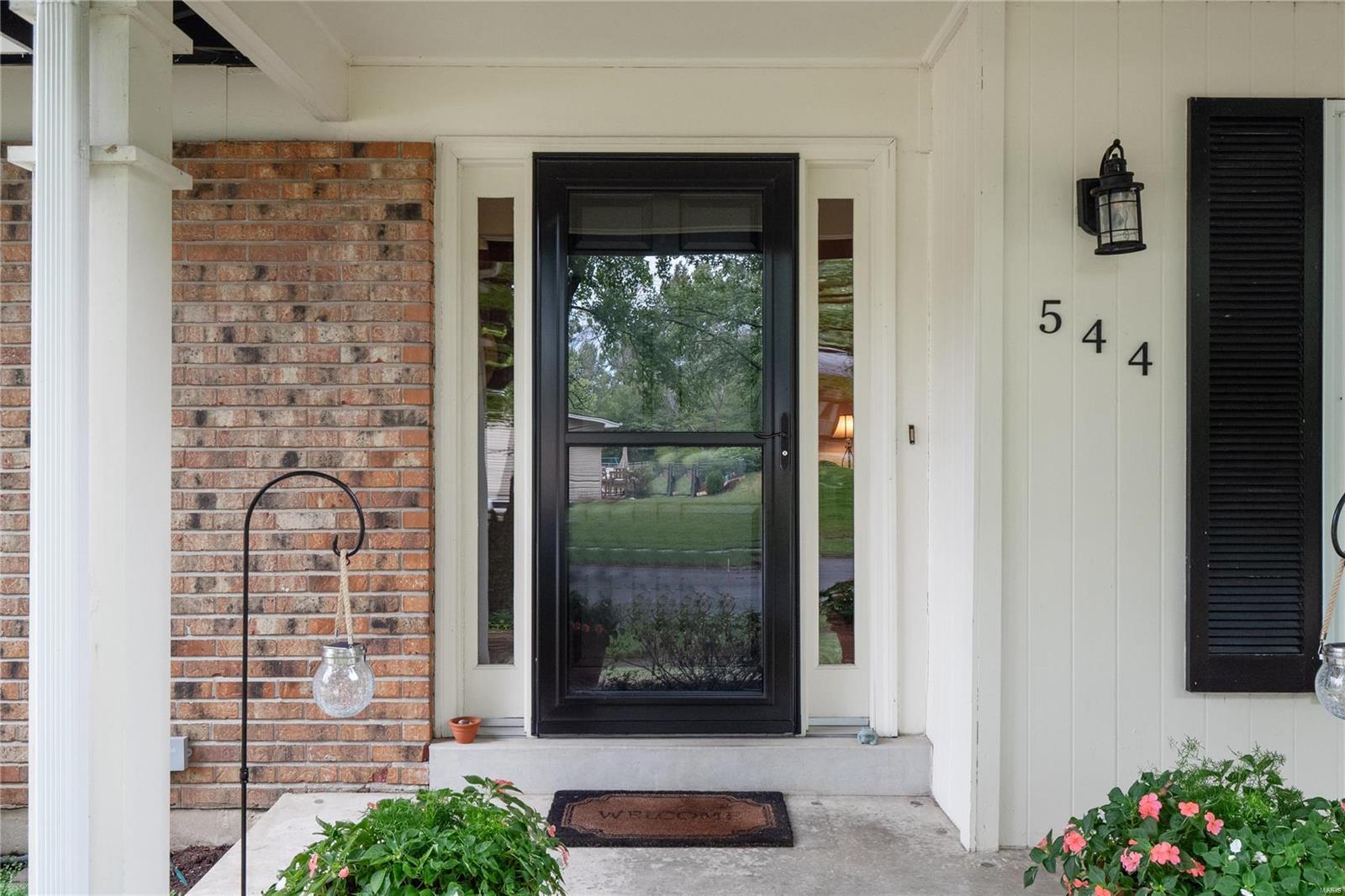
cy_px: 448
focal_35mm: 30
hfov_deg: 61.9
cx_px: 672
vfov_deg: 43.6
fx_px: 1121
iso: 400
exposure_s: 1/125
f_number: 6.3
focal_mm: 15
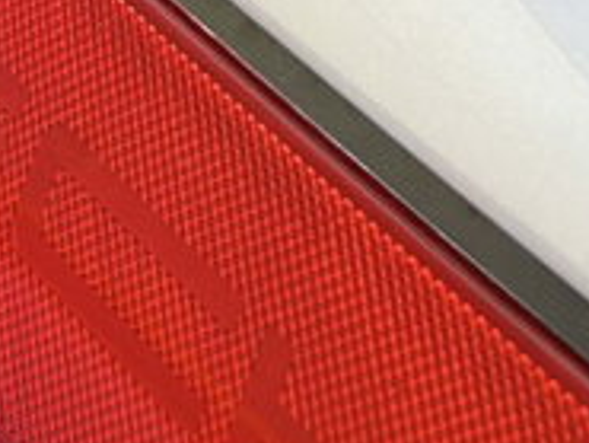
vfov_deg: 8.9
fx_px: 2452
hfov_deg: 12.7
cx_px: 977
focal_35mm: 144
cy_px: -743
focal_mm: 5.96
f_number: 1.6
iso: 50
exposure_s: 1/861
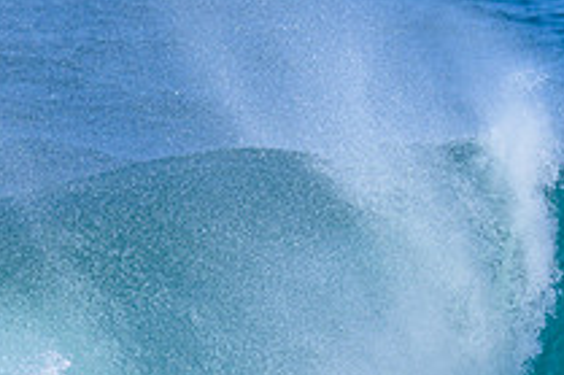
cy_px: 509
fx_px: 34767
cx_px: 715
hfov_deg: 0.9
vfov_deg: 0.6
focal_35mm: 2221
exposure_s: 1/2000
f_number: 6.3
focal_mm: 800
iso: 500
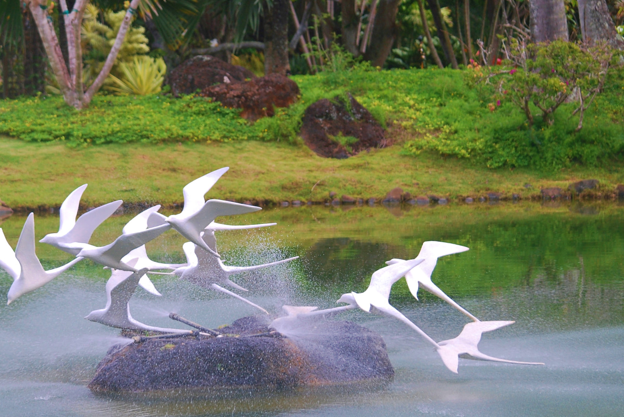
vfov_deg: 7.3
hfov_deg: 10.8
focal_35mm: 190
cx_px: 197
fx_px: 3293
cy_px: 237
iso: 200
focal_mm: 85
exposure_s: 1/500
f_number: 5.6
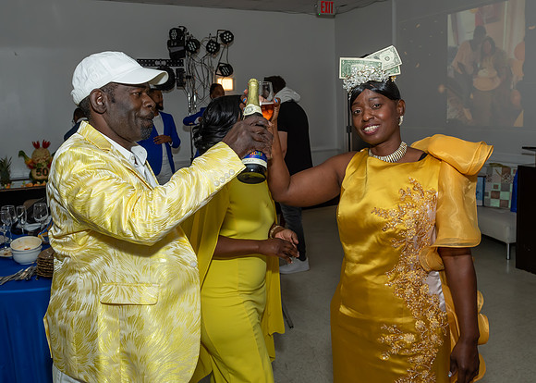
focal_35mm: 31
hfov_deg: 59.1
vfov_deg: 43.9
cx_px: 272
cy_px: 160
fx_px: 473
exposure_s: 1/250
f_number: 6.3
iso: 500
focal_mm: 17
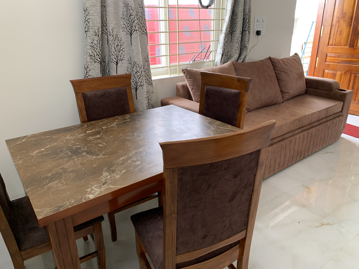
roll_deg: +1.3
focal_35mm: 26
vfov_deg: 53.1
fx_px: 270
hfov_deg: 67.3
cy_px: 134
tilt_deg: -21.1
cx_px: 180
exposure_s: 1/50
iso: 100
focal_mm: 4.25
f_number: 1.8
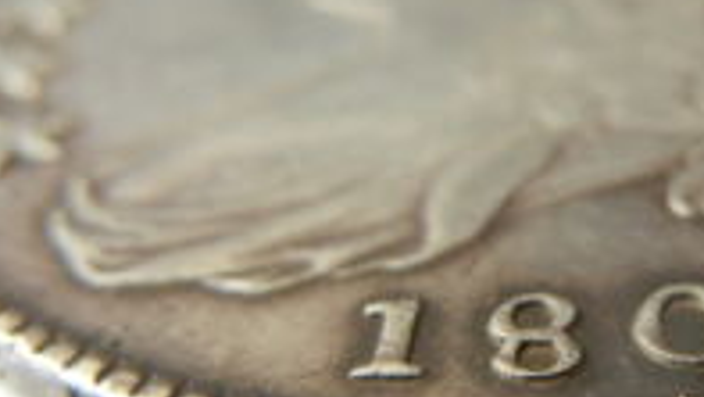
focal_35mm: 83
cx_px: 536
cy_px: 220
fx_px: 1550
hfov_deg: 25.3
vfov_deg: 14.6
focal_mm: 5.4
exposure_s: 1/26.8
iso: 400
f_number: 3.5
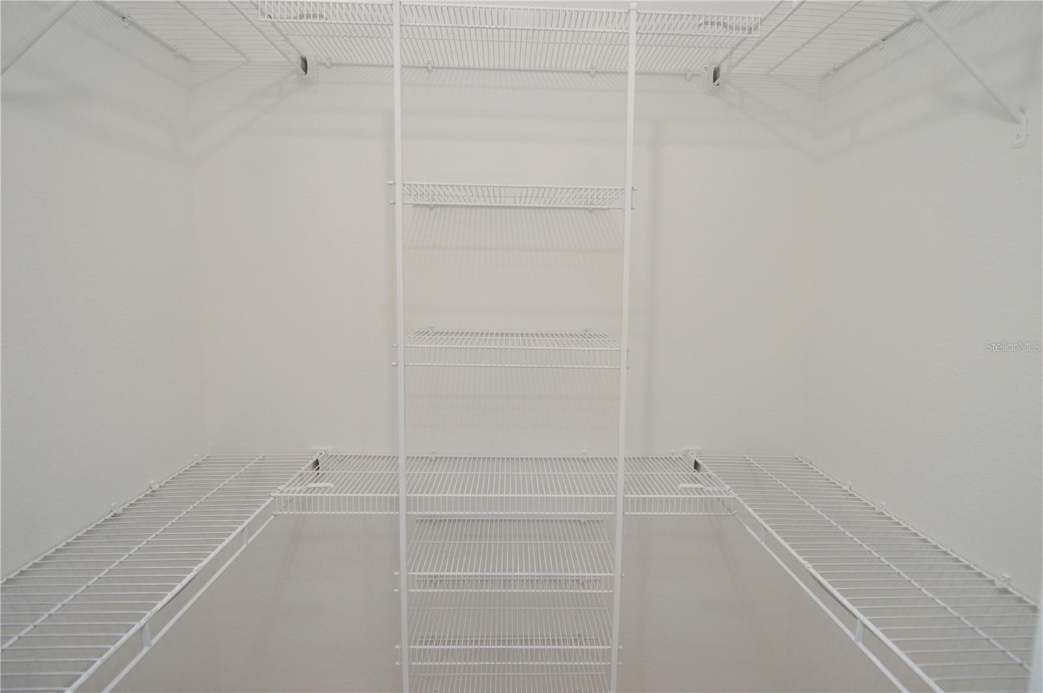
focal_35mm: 18
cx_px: 522
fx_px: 521
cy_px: 346
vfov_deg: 67.3
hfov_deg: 90.1
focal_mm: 12
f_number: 4.5
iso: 400
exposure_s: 1/80
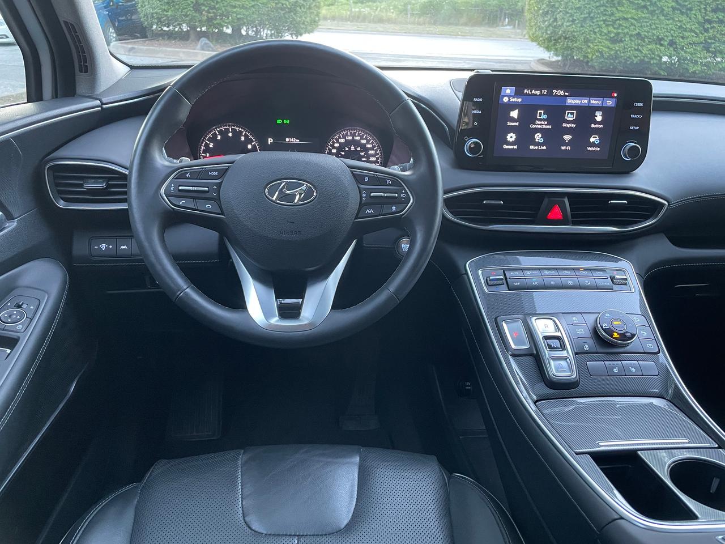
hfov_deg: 67.3
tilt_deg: -25.1
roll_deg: -2.4
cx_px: 362
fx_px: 545
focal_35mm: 26
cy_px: 272
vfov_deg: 53.1
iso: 400
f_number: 1.6
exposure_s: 1/40
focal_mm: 4.2
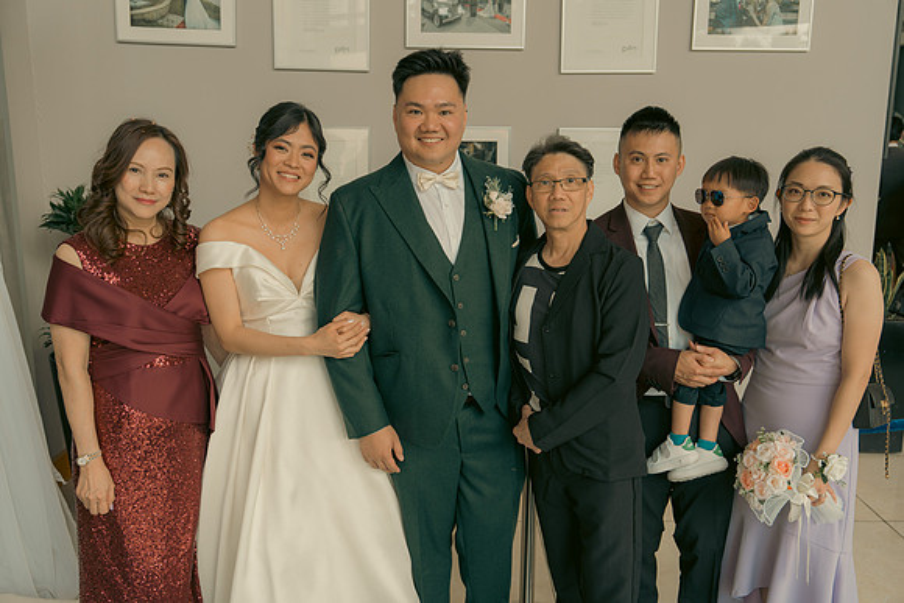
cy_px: 302
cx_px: 452
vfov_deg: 40.0
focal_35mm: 33
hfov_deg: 57.2
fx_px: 829
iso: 200
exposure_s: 1/160
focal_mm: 33
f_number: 3.5
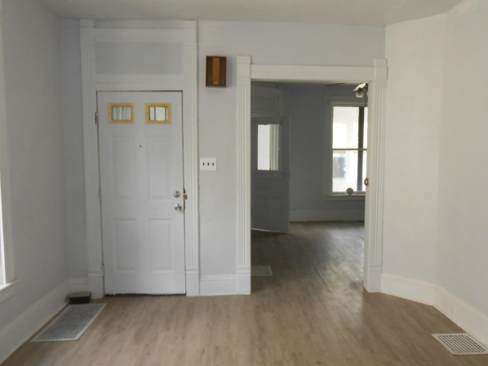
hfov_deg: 61.6
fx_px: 409
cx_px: 263
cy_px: 191
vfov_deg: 48.2
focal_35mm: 29
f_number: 3.5
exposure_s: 1/30
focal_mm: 4.6
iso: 125
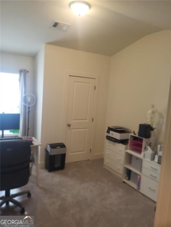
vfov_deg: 67.3
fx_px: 171
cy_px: 114
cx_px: 86
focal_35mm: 26
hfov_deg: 53.1
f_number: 1.8
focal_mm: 5.4
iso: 100
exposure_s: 1/60
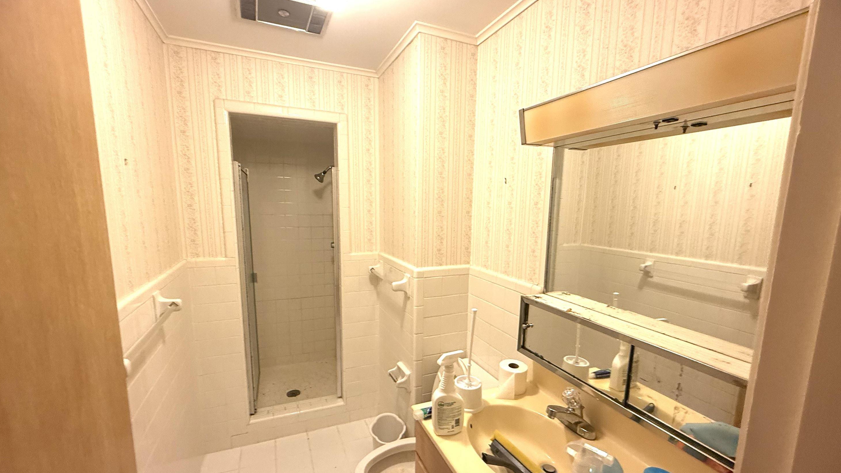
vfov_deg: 66.9
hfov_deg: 99.4
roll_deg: -0.4
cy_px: 259
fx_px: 357
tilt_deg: -9.9
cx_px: 414
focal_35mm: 16
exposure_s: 1/60
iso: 200
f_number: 2.2
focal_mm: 2.22
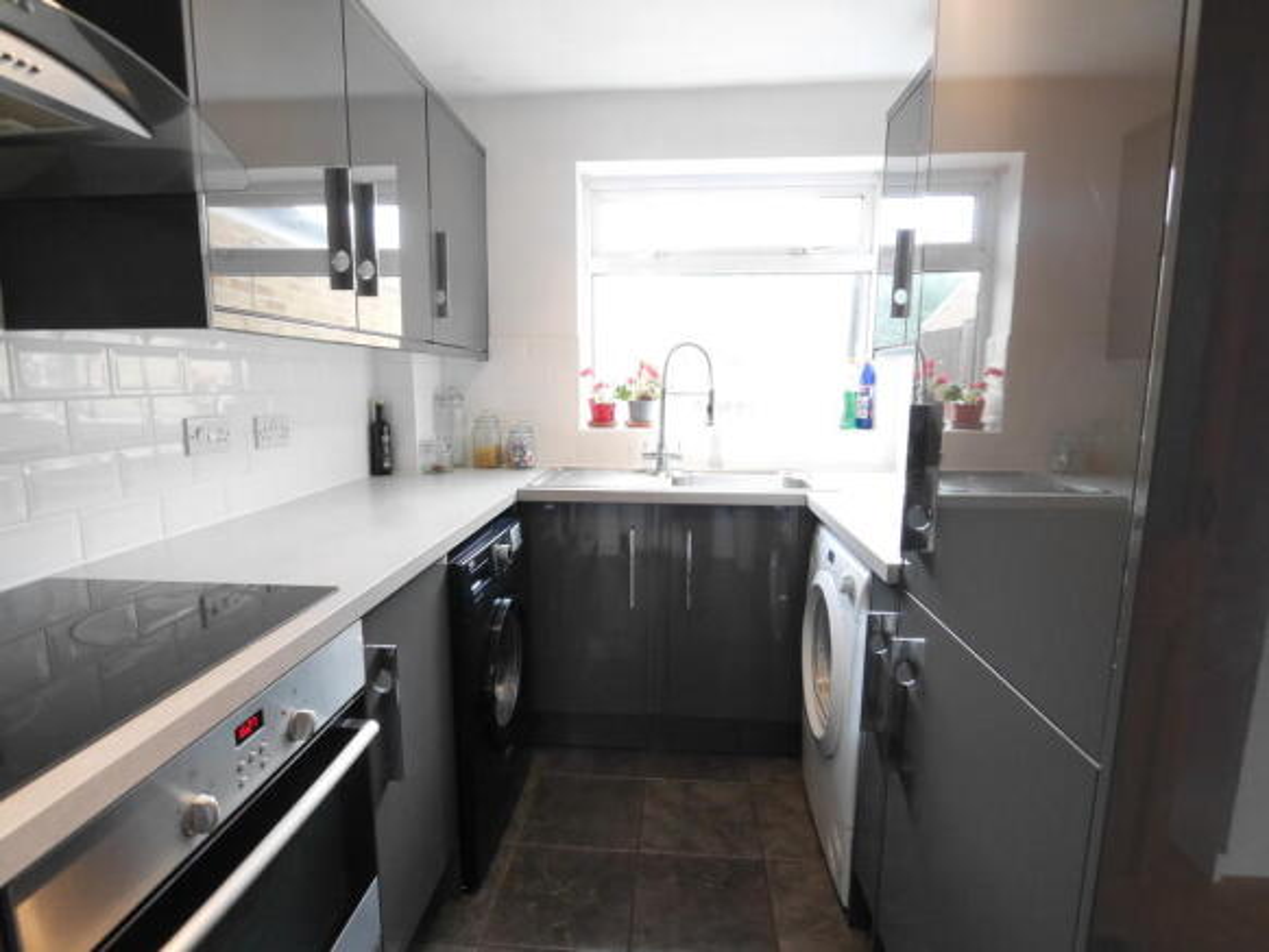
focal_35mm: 18
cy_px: 476
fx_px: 660
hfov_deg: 87.7
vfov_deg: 71.6
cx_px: 634
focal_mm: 9
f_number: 4
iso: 1600
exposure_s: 1/60
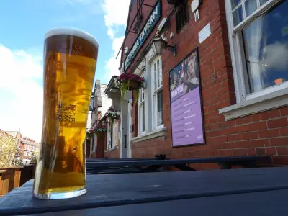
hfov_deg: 71.6
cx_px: 144
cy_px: 108
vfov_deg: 56.8
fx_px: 200
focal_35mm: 24
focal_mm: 4.3
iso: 100
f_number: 5.6
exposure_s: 1/116
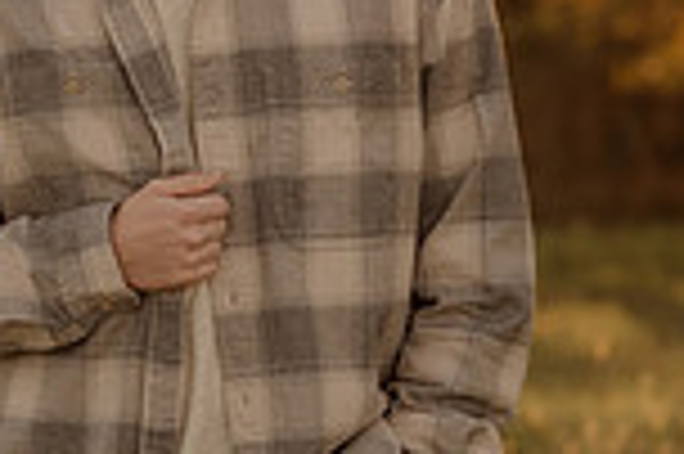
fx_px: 5447
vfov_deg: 4.8
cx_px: 212
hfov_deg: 7.2
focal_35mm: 287
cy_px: 171
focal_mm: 50
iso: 250
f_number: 1.8
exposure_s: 1/1250
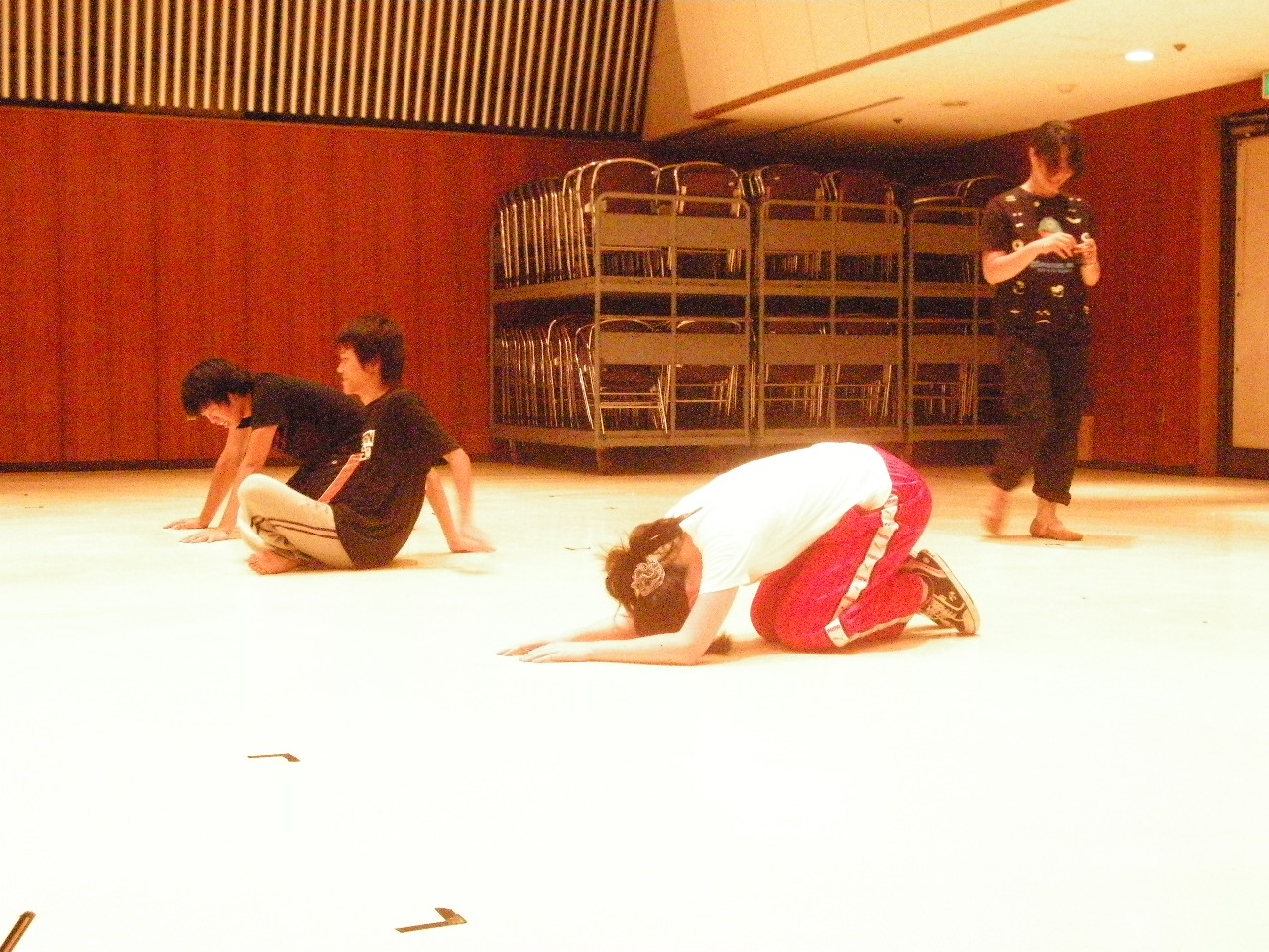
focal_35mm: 47
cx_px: 634
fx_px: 1723
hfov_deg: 40.4
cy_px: 476
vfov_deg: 30.9
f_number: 3.1
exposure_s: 1/36
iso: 1600
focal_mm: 10.1
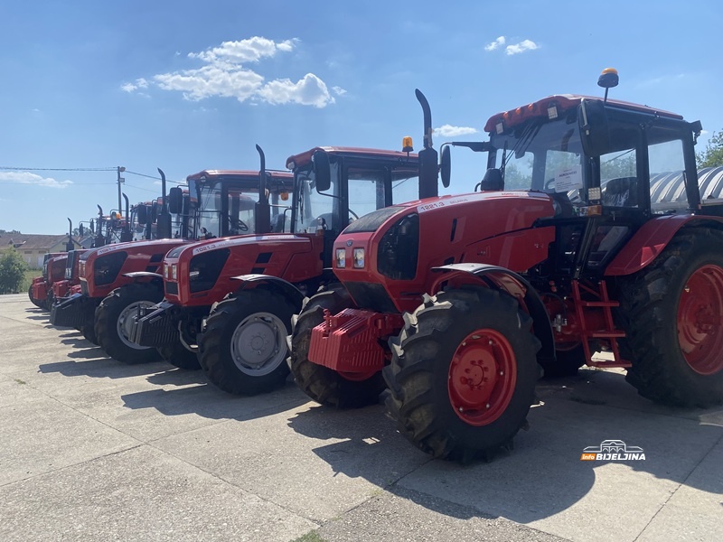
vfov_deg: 53.1
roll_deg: +0.6
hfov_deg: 67.3
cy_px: 271
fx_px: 543
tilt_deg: -1.8
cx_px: 362
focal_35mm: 26
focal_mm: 4.25
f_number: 1.8
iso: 32
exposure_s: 1/4274
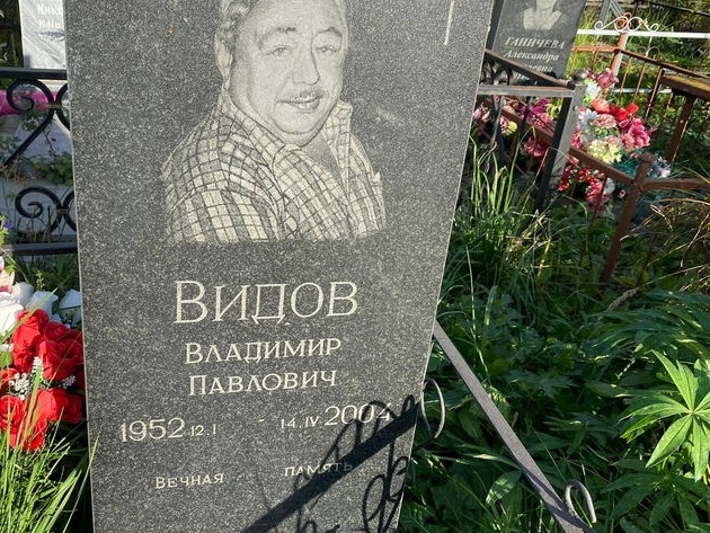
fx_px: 677
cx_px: 274
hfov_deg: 54.8
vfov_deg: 42.9
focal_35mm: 33
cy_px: 245
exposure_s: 1/1543
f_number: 1.8
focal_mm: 4.25
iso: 32
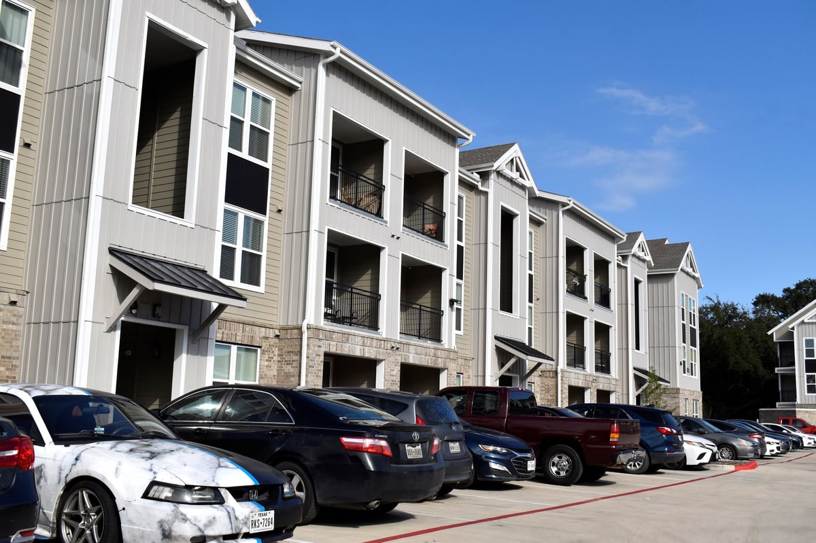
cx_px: 408
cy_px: 272
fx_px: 884
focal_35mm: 39
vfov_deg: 34.2
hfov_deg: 49.6
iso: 400
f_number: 8
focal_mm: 26
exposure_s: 1/2000
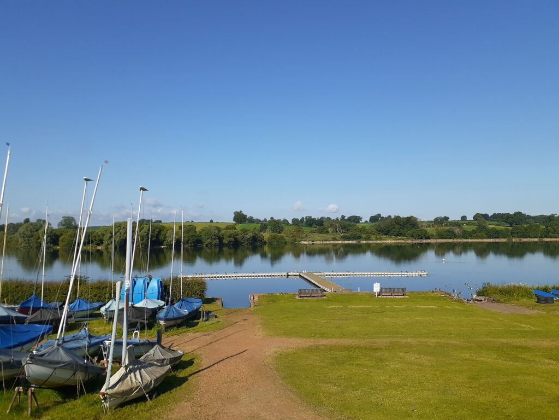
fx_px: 436
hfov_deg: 65.3
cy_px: 210
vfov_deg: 51.4
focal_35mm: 27
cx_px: 280
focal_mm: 3.6
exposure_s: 1/1706
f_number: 1.9
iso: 40
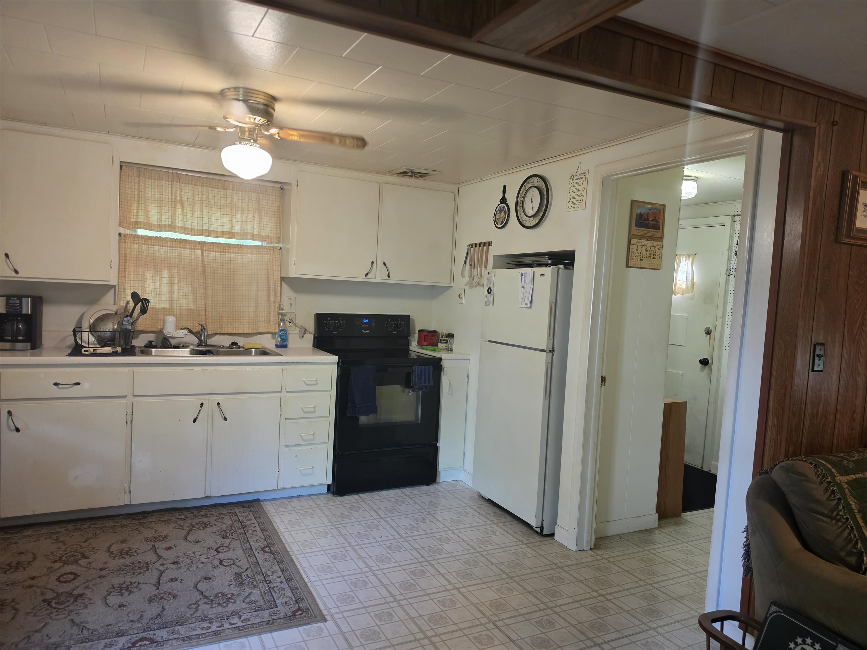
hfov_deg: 73.9
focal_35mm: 23
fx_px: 576
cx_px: 434
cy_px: 325
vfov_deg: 58.9
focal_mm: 6.5
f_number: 1.4
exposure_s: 1/120
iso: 400
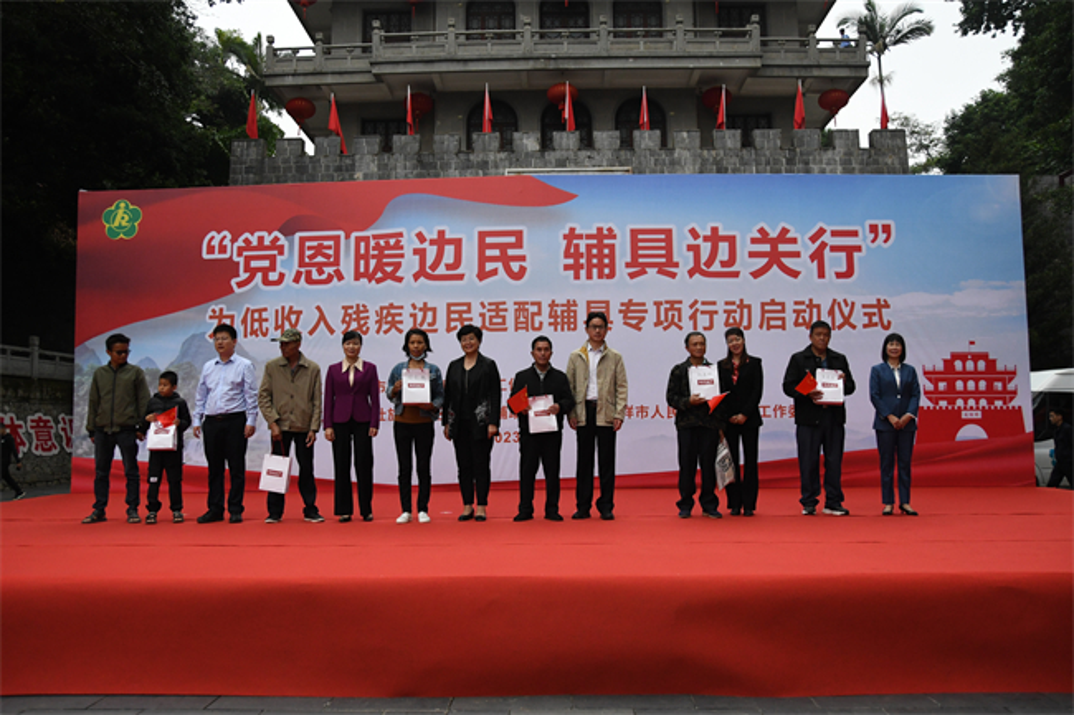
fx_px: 895
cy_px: 358
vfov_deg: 43.6
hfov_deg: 61.9
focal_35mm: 30
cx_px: 537
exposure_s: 1/6400
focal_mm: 20
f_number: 3.5
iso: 1600
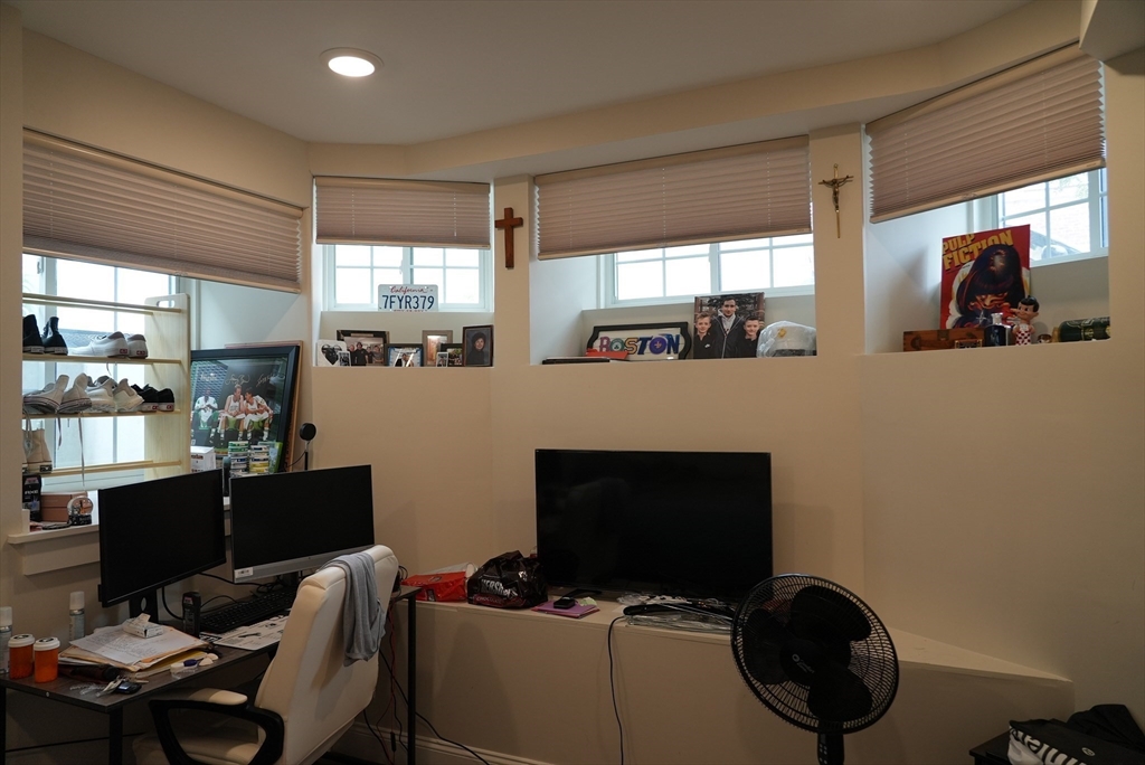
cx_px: 572
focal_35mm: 24
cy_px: 382
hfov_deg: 73.7
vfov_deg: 53.2
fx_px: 764
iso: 800
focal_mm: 24
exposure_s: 1/160
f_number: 4
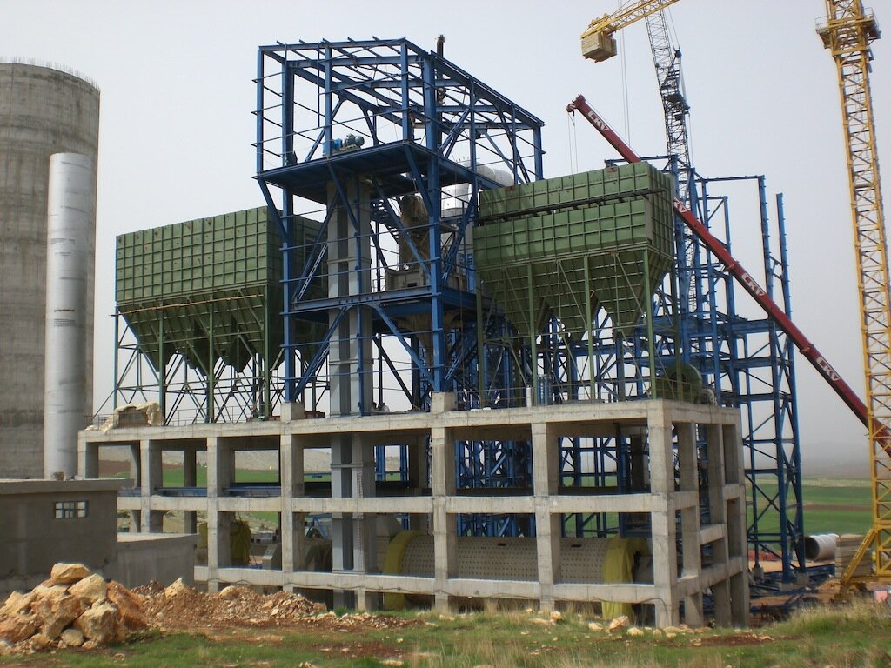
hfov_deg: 49.0
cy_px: 334
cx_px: 446
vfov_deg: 37.7
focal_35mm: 38
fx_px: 978
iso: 50
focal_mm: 6.3
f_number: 4.4
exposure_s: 1/500
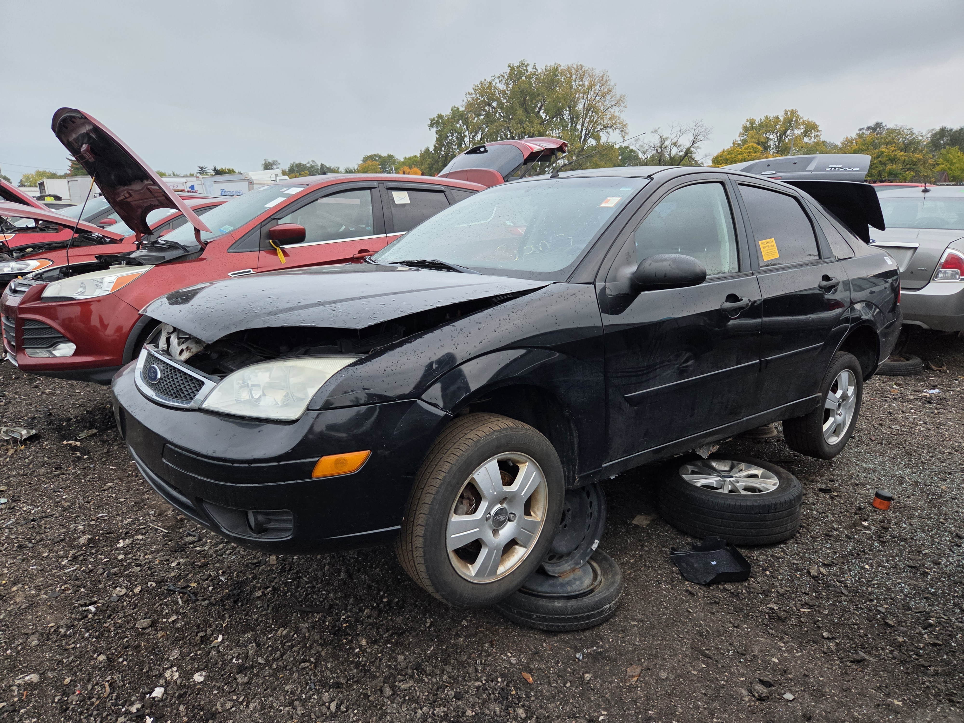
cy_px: 362
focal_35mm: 23
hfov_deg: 73.9
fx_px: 641
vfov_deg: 58.9
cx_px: 482
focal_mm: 5.4
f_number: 1.8
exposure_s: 1/120
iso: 250
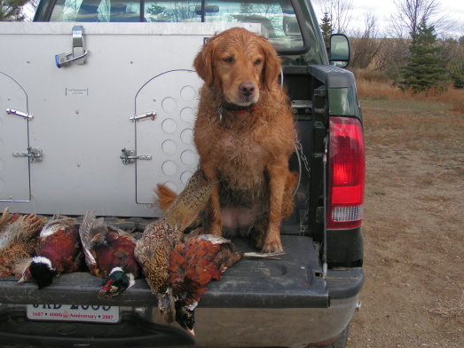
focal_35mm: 53
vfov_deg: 27.5
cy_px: 175
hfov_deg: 36.2
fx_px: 710
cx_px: 228
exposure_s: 1/400
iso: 50
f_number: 3.2
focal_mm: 8
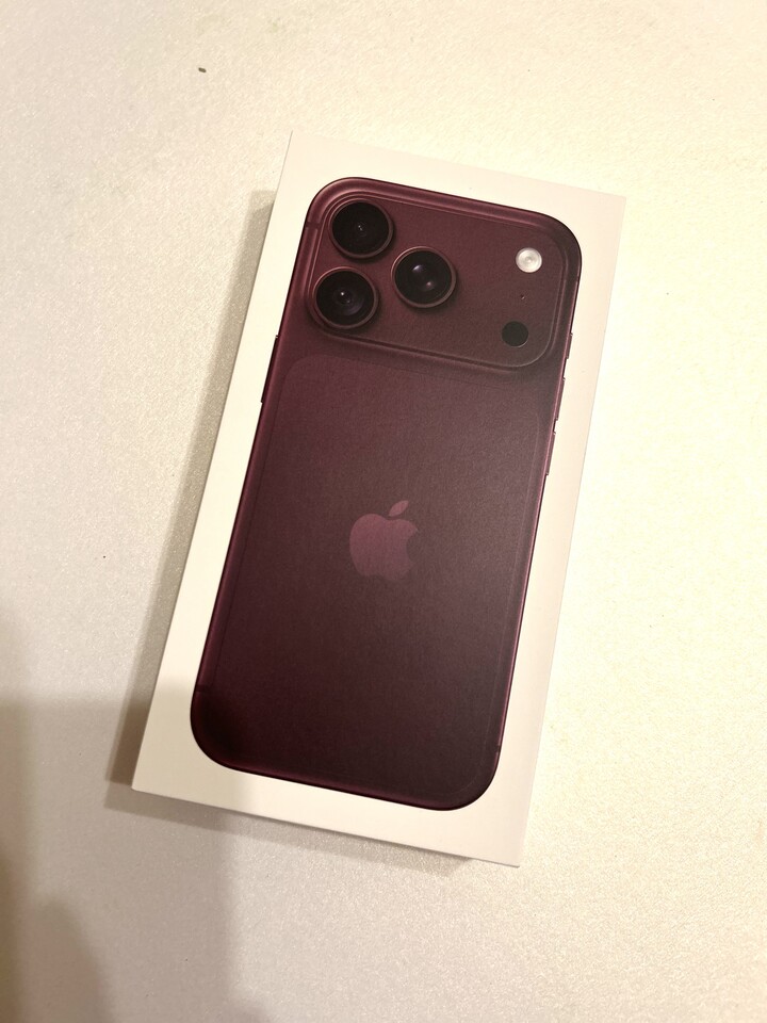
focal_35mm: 26
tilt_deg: -78.7
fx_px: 768
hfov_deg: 53.1
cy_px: 512
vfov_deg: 67.3
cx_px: 384
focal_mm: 5.7
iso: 125
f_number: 1.5
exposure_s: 1/60
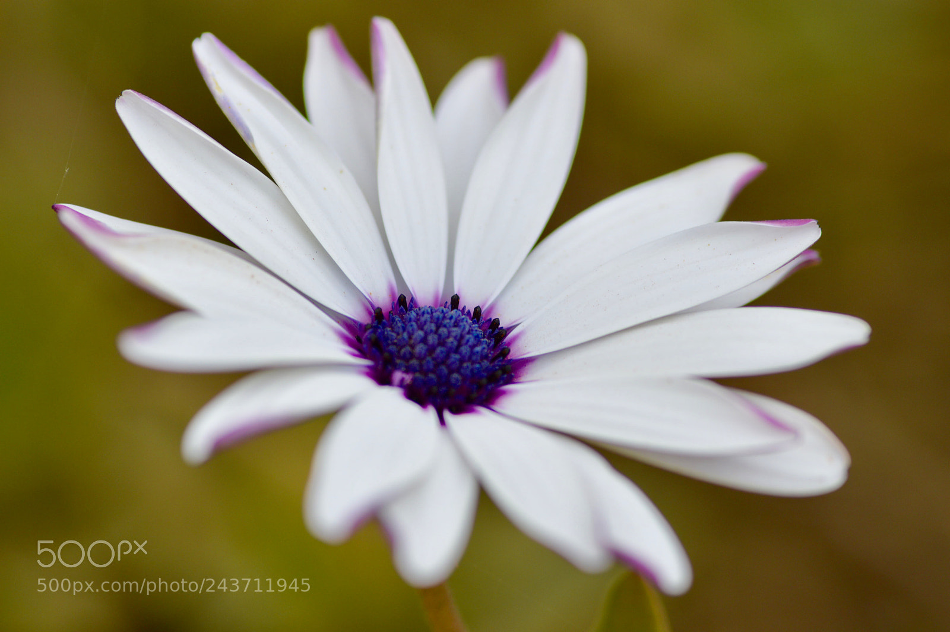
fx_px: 3955
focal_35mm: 150
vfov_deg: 9.1
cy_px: 316
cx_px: 475
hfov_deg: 13.7
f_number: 5.6
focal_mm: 100
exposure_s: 1/500
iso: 100
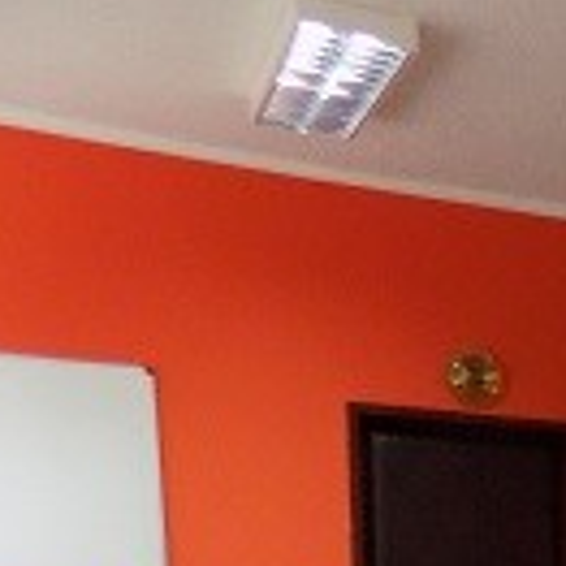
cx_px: 1249
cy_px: 963
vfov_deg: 16.2
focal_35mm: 93
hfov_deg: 14.3
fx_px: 1720
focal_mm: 4
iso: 280
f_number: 3.1
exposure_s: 1/30
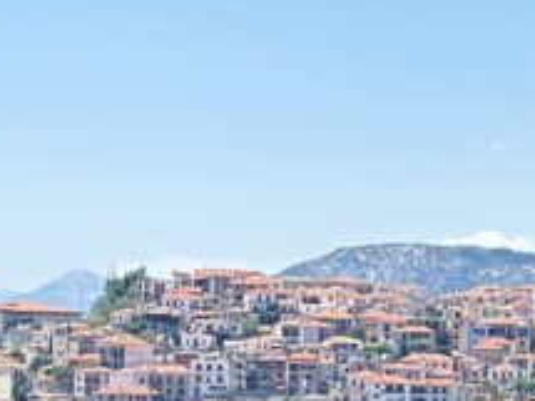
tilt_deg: +0.5
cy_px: 389
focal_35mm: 229
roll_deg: -1.5
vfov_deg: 6.5
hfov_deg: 8.4
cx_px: 844
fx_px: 3537
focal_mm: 6.86
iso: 80
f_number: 1.78
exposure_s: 1/2252
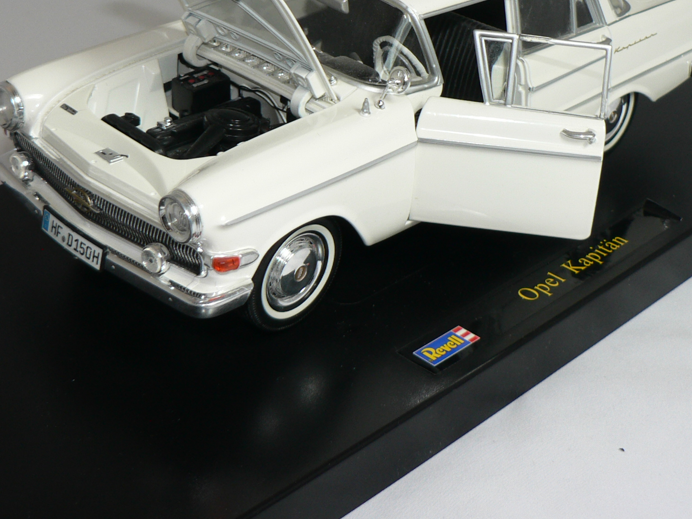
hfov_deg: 31.7
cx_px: 364
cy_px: 85
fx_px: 1219
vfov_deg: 23.6
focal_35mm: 61
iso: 80
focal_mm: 6
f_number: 2.8
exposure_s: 1/60
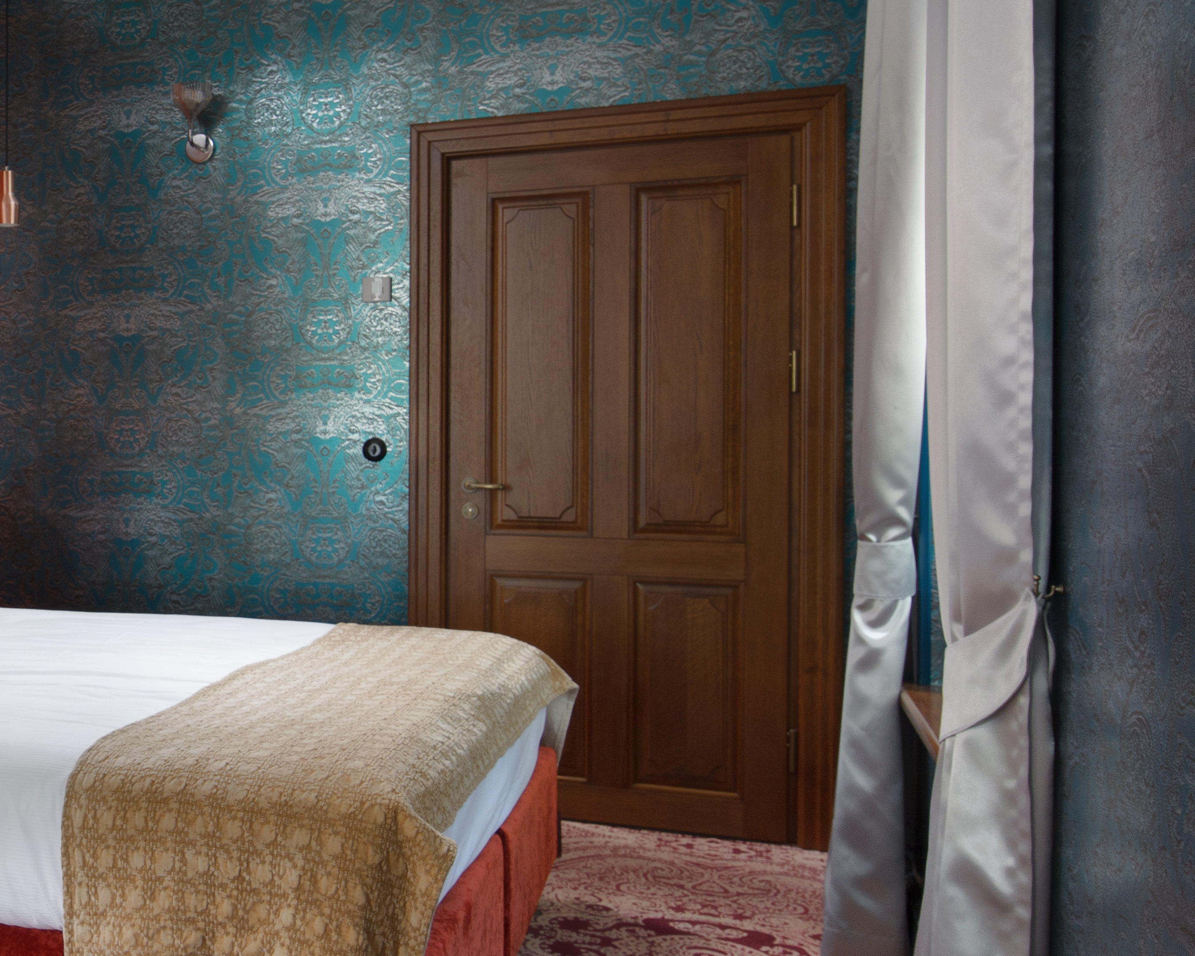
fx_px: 1485
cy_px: 479
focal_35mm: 42
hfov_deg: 38.6
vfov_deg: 35.7
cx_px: -17
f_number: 8
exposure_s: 1/8
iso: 320
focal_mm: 21
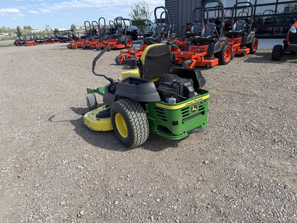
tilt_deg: -19.5
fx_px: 206
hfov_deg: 71.6
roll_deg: +2.4
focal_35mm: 24
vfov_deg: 56.8
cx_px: 148
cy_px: 112
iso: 100
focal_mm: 6.76
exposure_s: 1/1653
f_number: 1.78
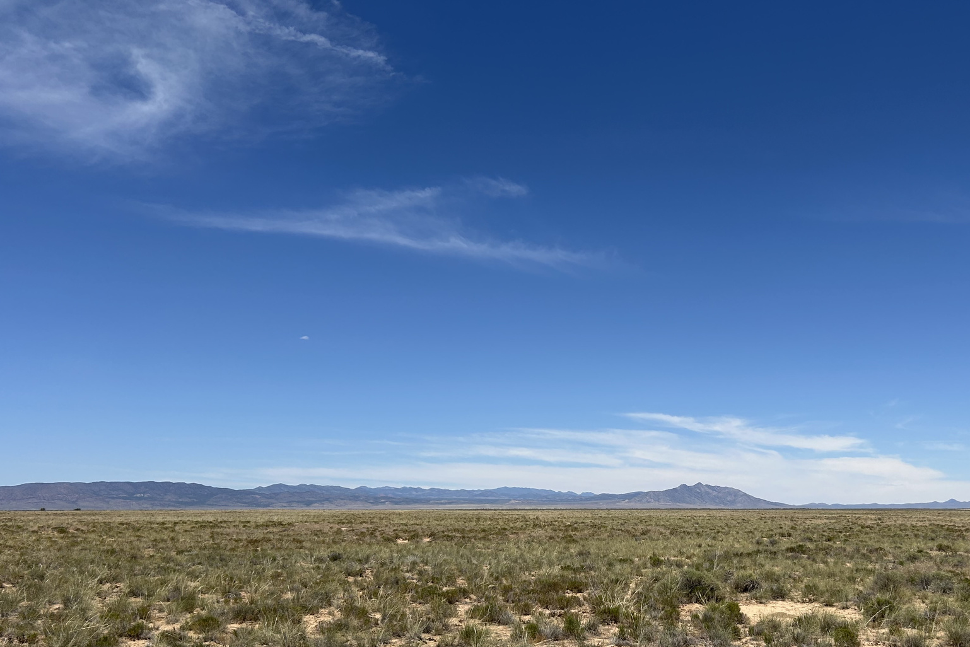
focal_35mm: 36
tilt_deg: +3.0
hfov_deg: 52.7
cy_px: 464
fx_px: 970
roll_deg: +0.3
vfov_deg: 36.2
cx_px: 591
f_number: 1.5
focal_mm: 5.7
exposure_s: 1/7463
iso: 50
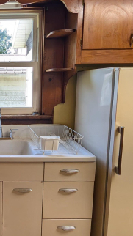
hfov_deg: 37.2
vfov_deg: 69.6
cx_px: -7
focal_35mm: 27
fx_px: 169
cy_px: 104
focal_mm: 2.02
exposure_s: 1/164
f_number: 1.7
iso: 48
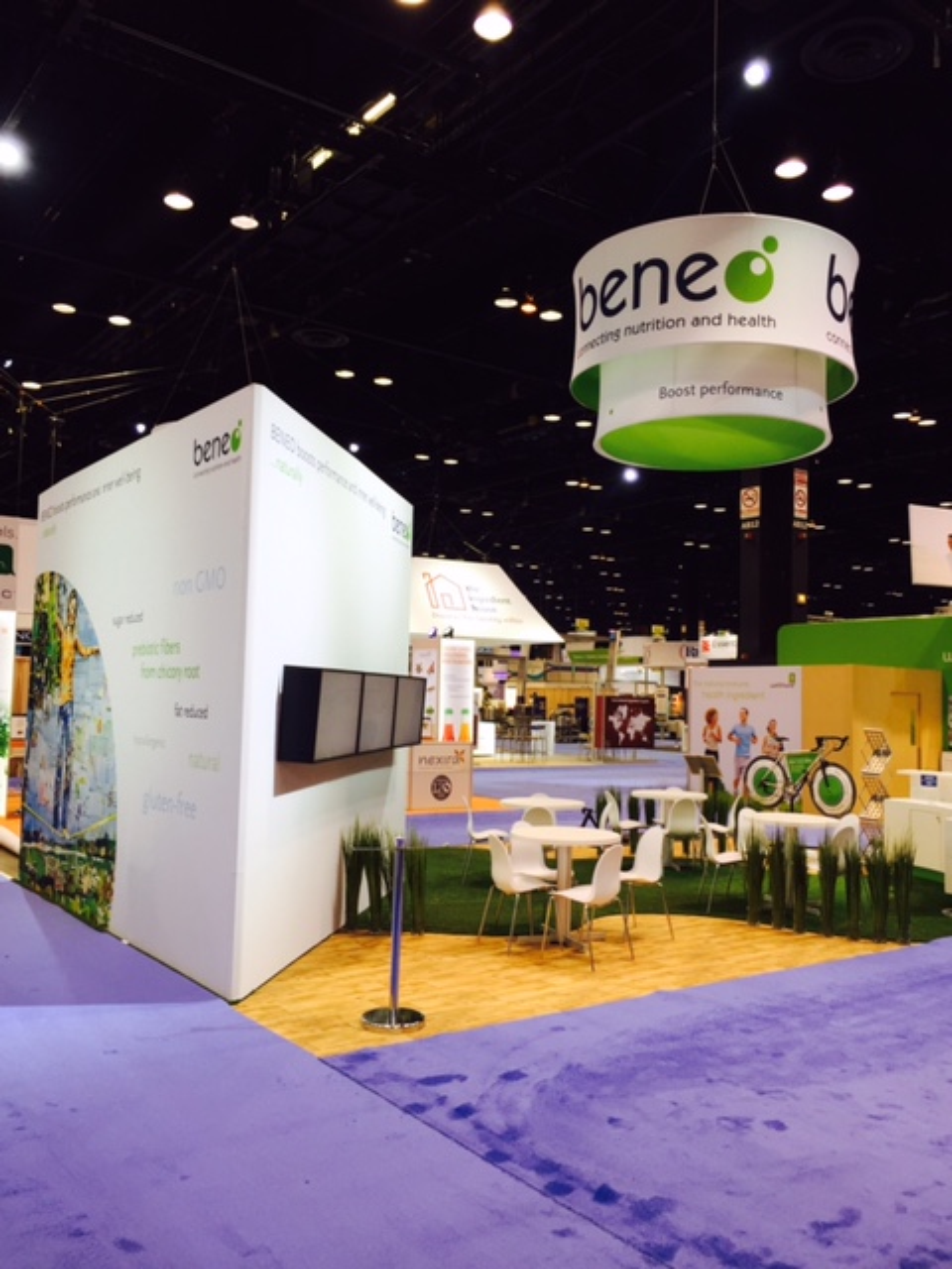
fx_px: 1063
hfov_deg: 48.2
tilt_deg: +4.8
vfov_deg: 61.7
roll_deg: -0.7
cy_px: 634
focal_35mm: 29
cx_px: 476
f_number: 2.2
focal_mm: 4.15
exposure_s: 1/60
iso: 40
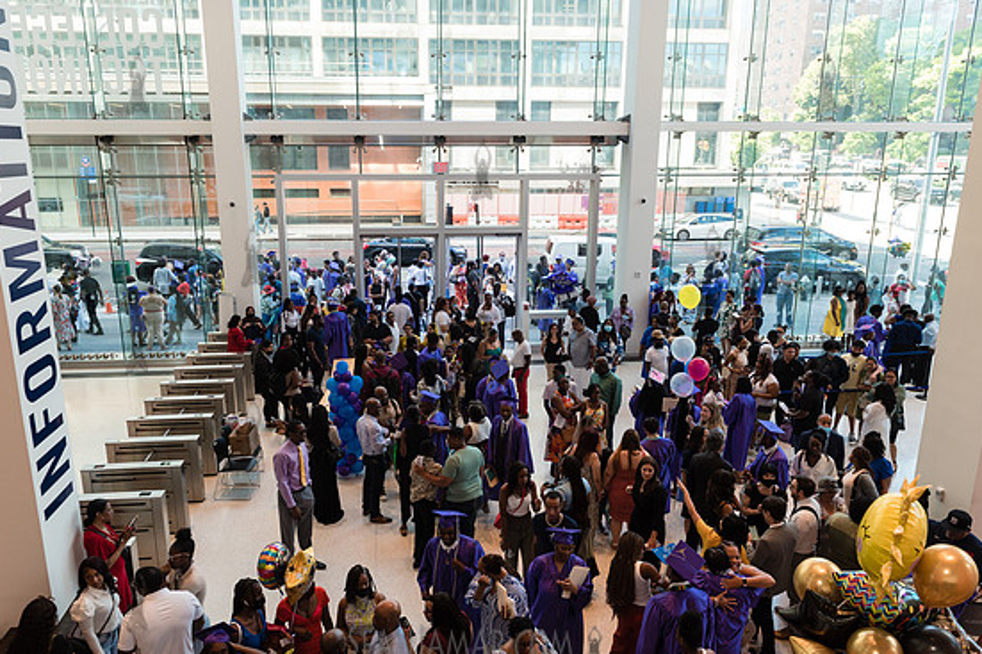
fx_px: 736
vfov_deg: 47.9
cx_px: 462
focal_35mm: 27
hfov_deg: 67.3
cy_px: 342
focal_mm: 24
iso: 800
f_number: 5
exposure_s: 1/200
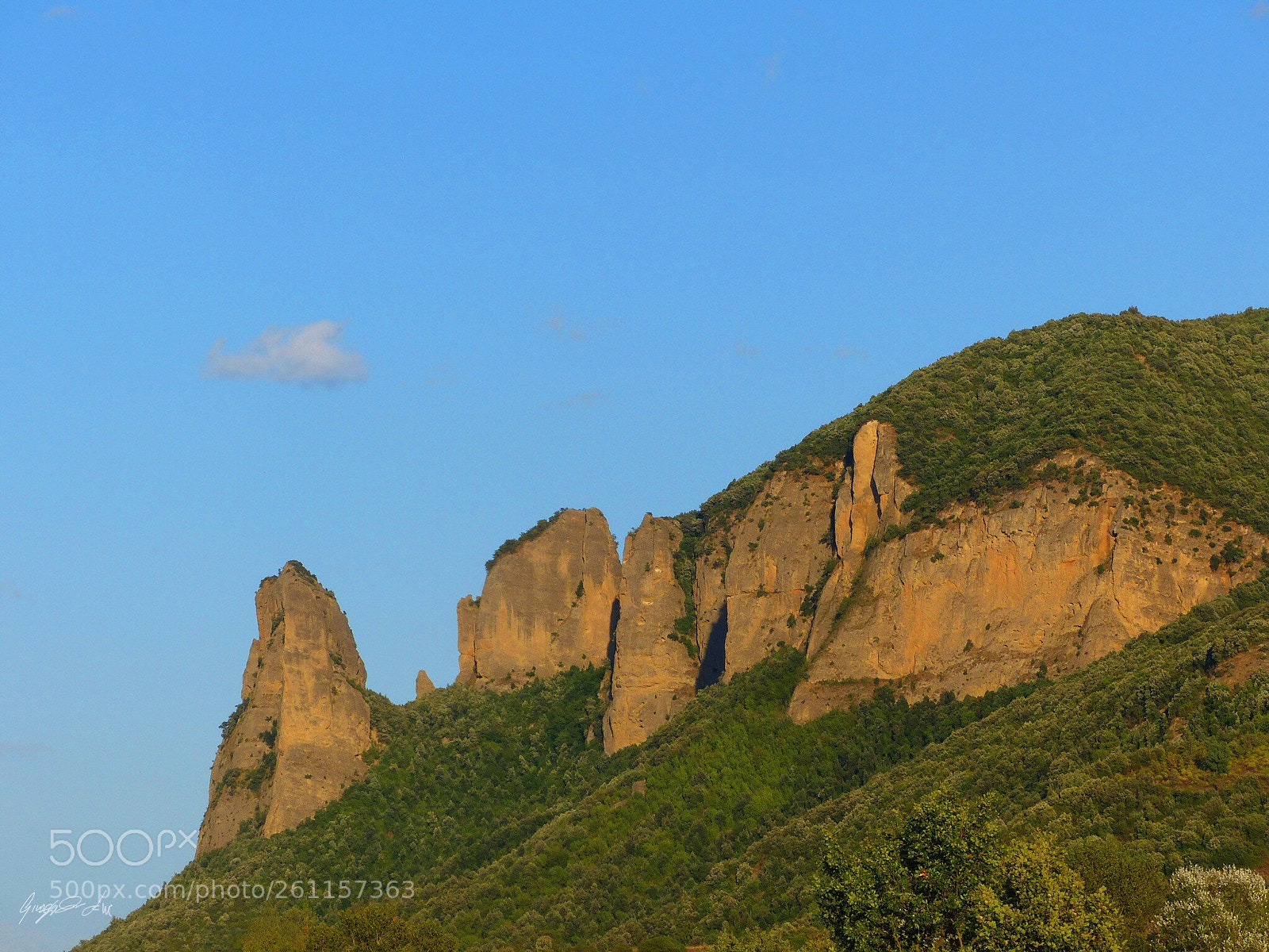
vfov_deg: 9.2
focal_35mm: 162
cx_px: 634
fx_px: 5939
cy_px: 476
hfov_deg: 12.2
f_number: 4
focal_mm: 29.2
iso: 100
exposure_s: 1/1300
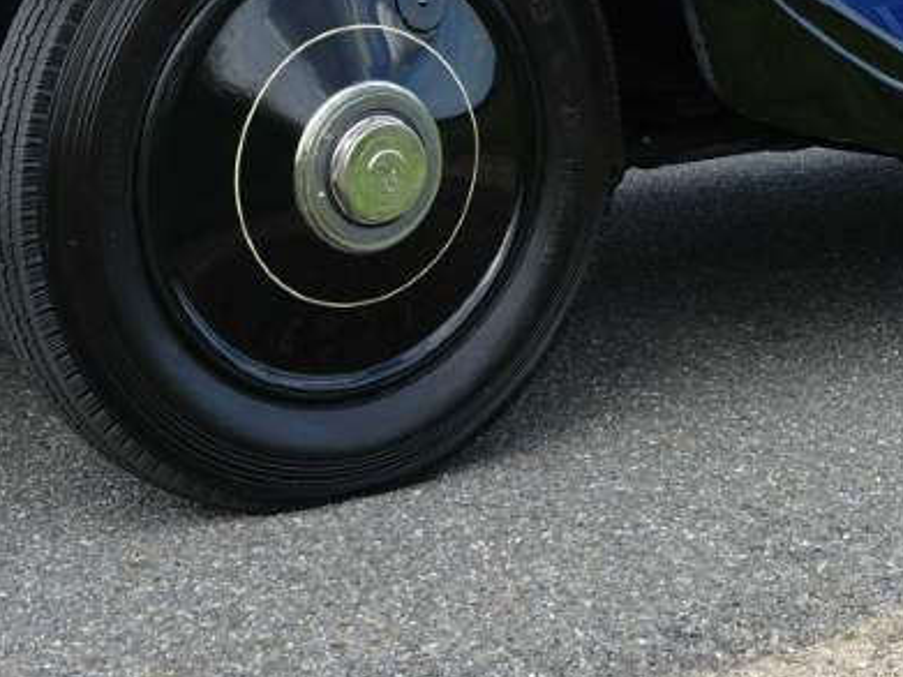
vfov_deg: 16.4
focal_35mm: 85
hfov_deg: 22.8
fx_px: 2217
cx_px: 658
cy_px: -196
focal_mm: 11
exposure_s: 1/320
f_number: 4
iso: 125
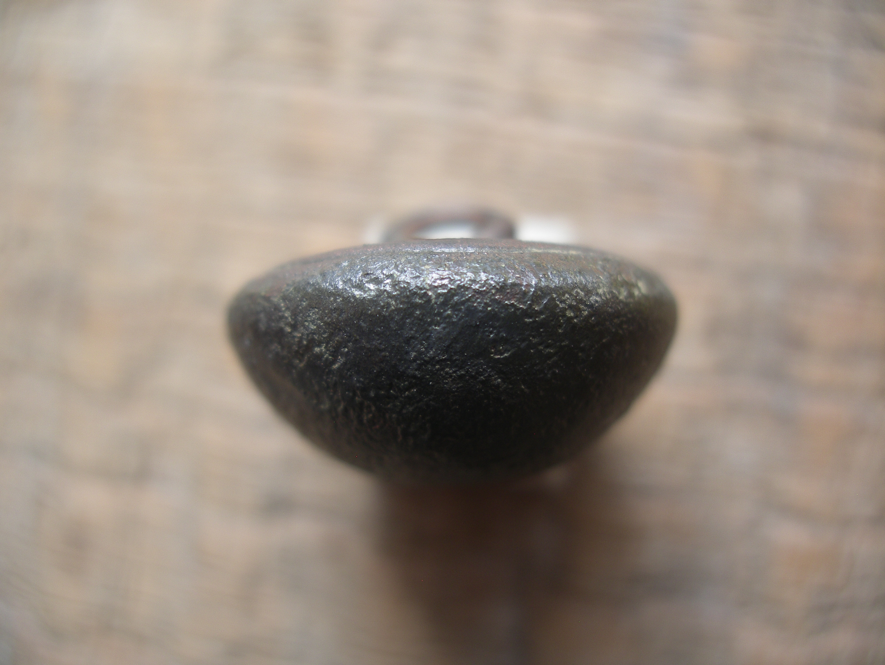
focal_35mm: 37
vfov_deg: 38.7
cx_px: 442
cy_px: 332
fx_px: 947
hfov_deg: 50.1
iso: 80
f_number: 2.8
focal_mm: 7.8
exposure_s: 1/60
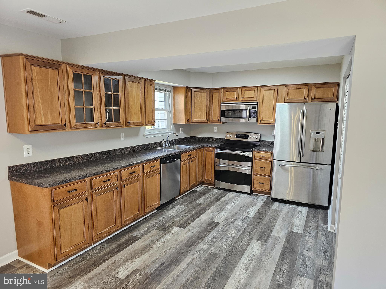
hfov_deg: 73.9
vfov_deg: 58.9
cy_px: 144
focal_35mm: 23
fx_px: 256
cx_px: 193
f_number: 1.7
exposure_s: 1/120
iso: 320
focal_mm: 6.3
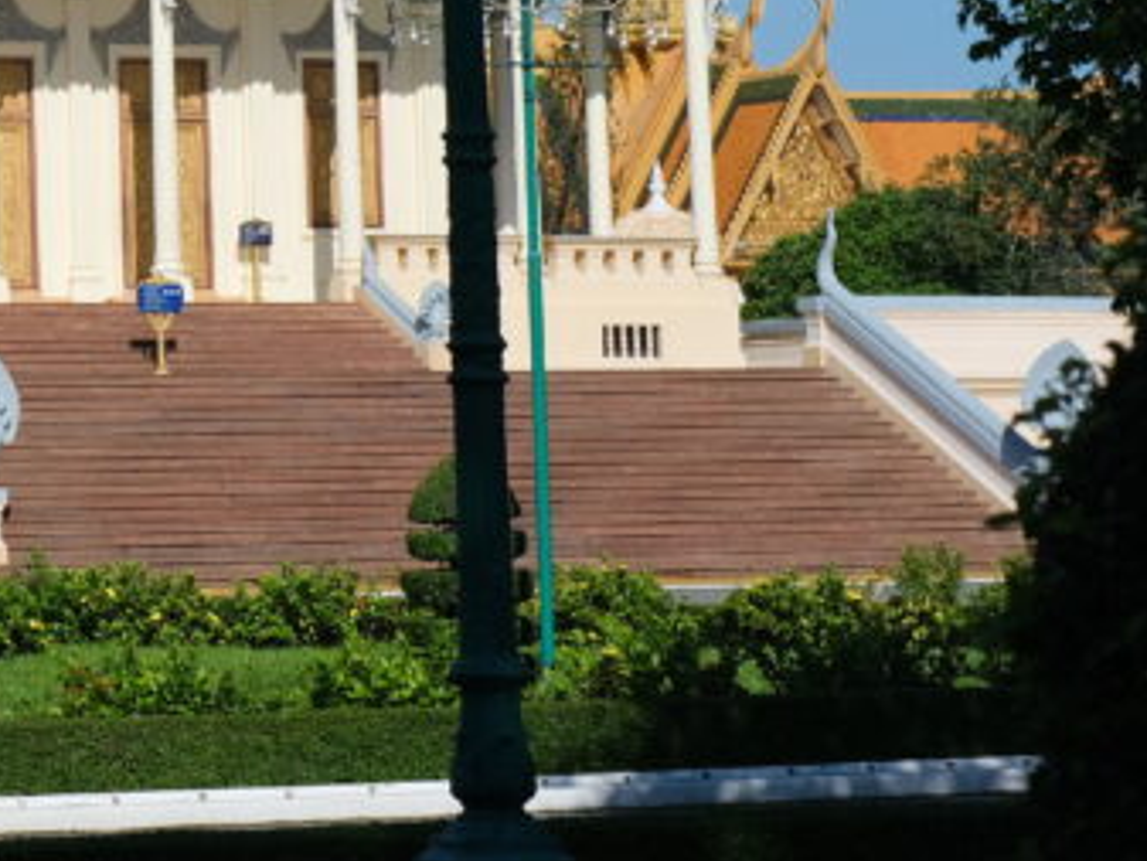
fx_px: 5138
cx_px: -568
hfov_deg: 12.2
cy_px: -155
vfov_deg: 9.5
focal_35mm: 155
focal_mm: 35
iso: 320
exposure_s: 1/1600
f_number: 6.4
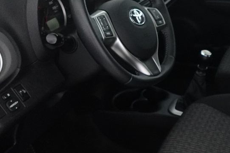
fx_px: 383
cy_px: 76
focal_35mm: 60
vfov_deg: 22.6
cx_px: 229
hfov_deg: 31.0
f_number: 2
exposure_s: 1/80
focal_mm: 7.6
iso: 1600
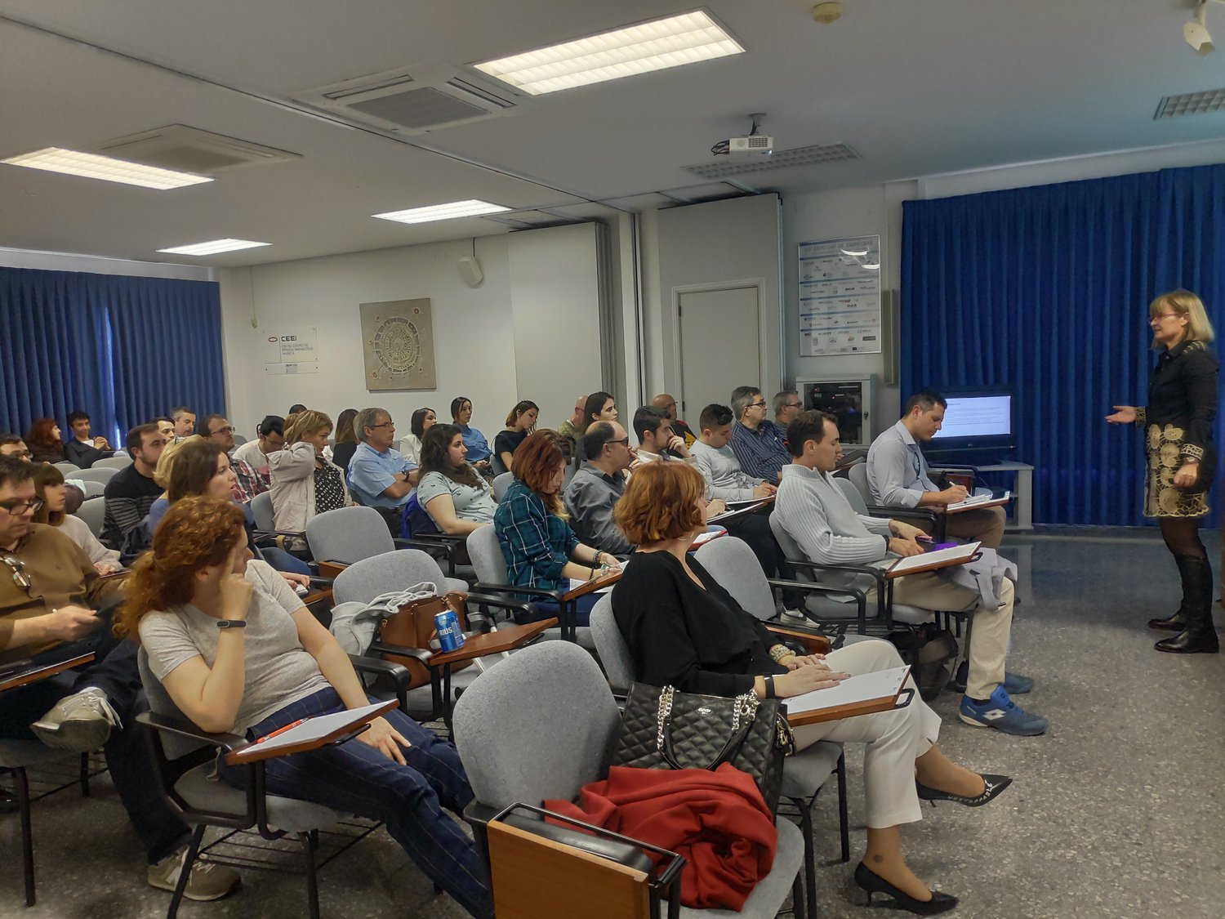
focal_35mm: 20
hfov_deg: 81.7
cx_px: 612
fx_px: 708
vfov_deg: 66.0
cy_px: 460
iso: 1675
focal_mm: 3.94
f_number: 1.9
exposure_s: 1/50
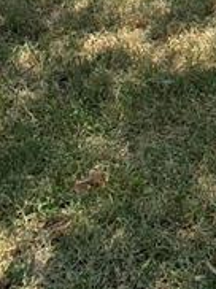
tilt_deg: -2.6
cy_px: -272
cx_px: 456
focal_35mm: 110
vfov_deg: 14.9
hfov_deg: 11.8
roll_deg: +0.7
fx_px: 917
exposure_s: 1/573
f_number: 1.8
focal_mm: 4.25
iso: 25
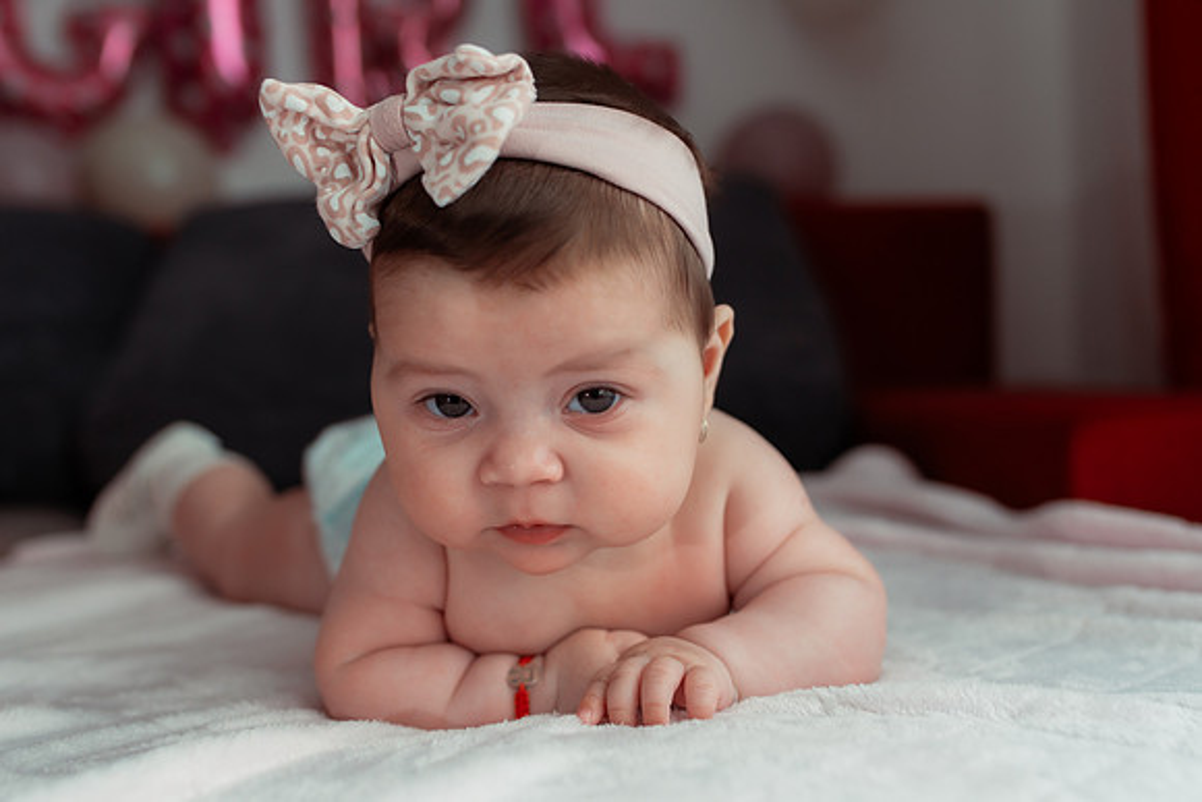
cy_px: 418
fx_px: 1219
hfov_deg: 52.5
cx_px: 611
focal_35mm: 36
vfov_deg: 36.4
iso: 800
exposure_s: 1/250
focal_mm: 35
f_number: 3.2
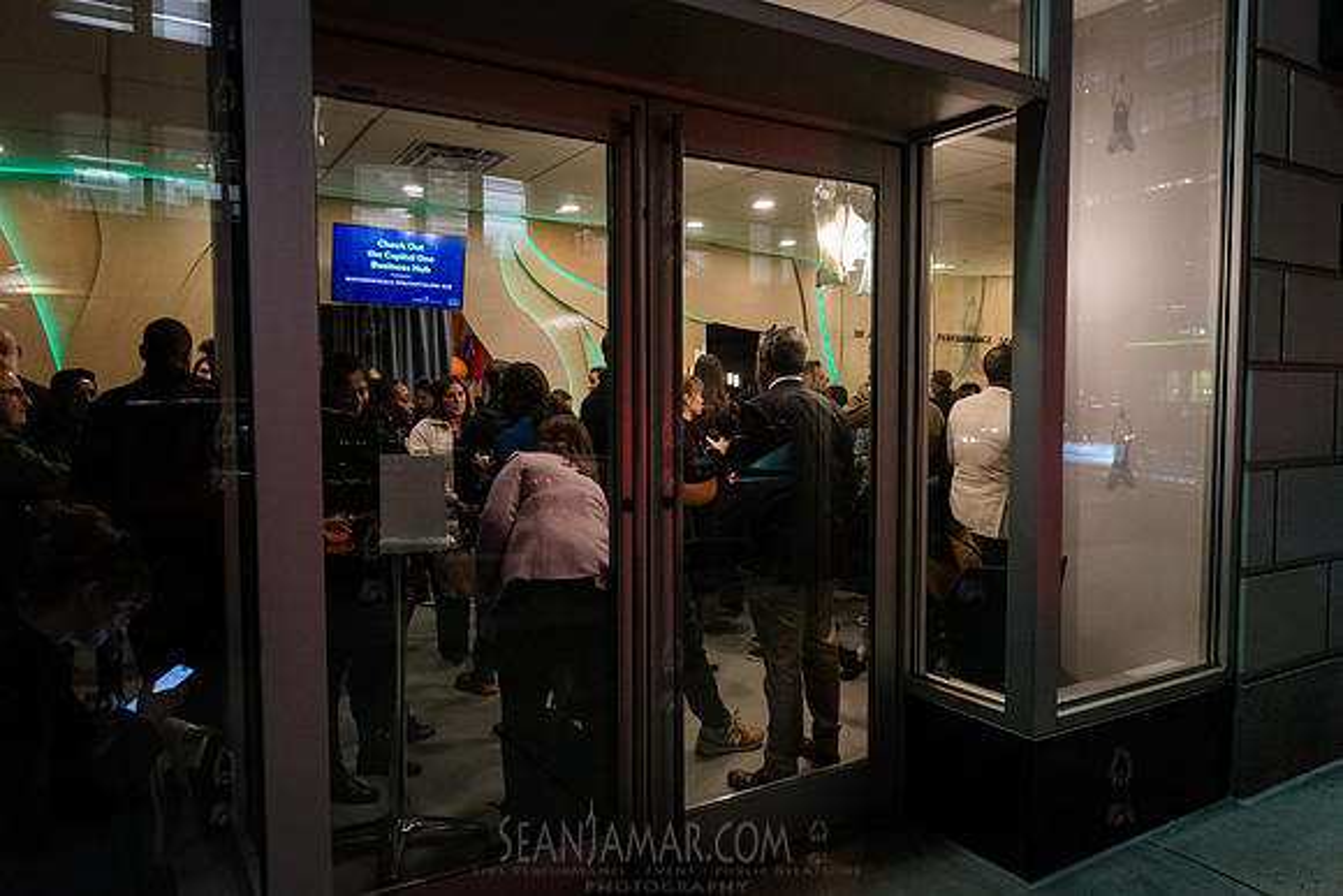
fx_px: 901
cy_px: 448
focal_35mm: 24
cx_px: 672
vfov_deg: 52.9
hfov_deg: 73.4
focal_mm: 24
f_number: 3.5
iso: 6400
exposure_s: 1/160
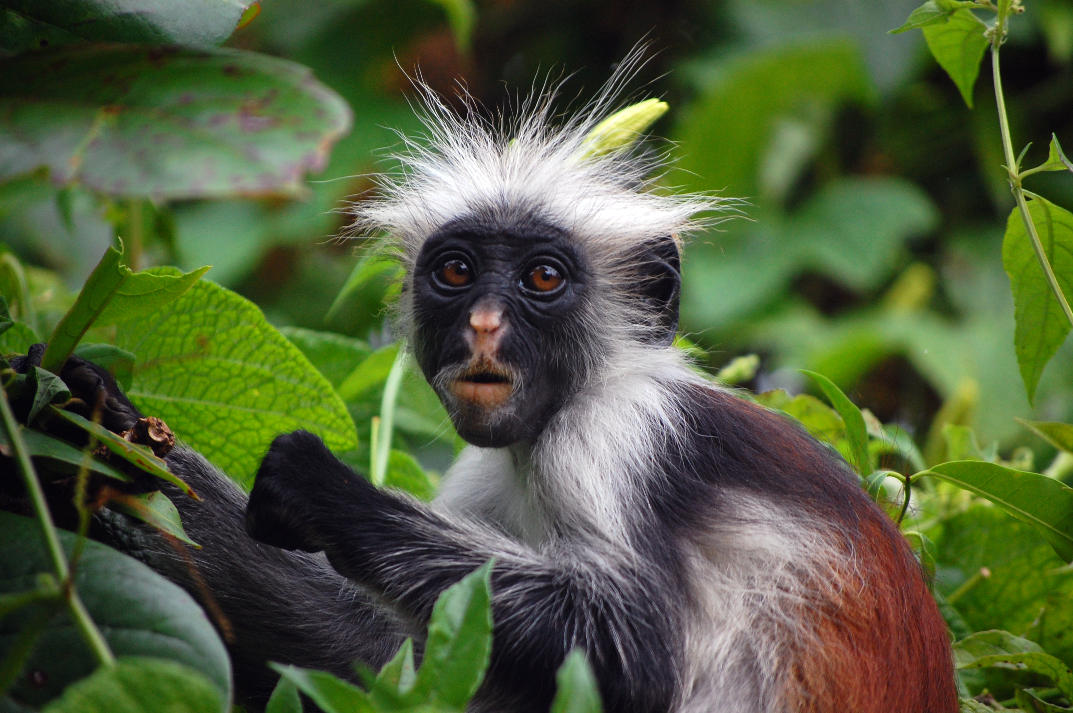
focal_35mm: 248
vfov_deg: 5.5
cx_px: 536
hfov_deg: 8.3
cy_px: 356
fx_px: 7370
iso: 500
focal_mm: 165
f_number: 5.3
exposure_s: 1/640
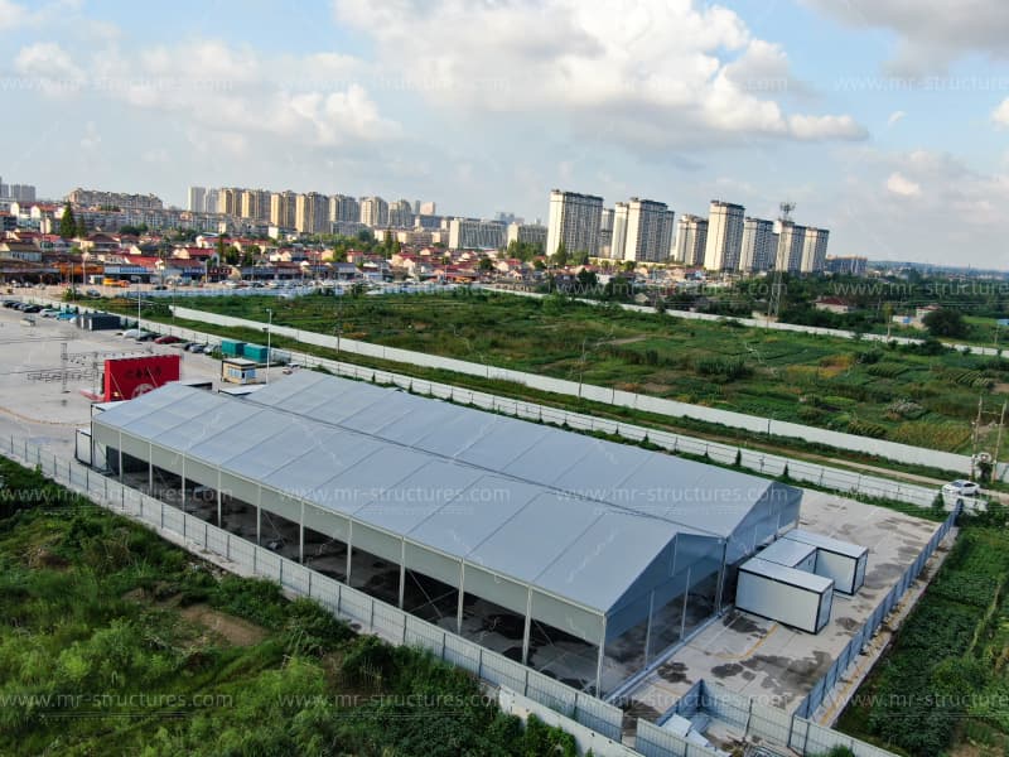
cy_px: 378
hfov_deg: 61.7
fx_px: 845
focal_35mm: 29
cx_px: 504
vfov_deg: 48.2
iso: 100
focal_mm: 5.11
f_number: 3
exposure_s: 1/500
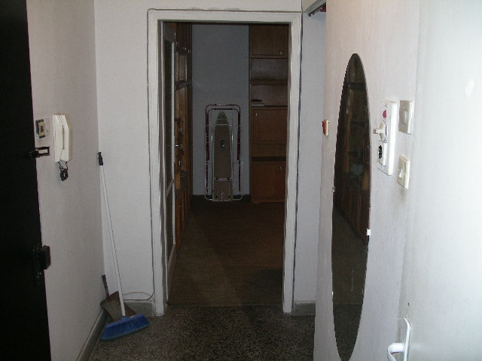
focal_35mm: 37
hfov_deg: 50.1
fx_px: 515
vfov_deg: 38.7
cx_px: 241
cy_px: 180
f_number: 2.8
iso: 200
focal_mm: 7.8
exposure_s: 1/40
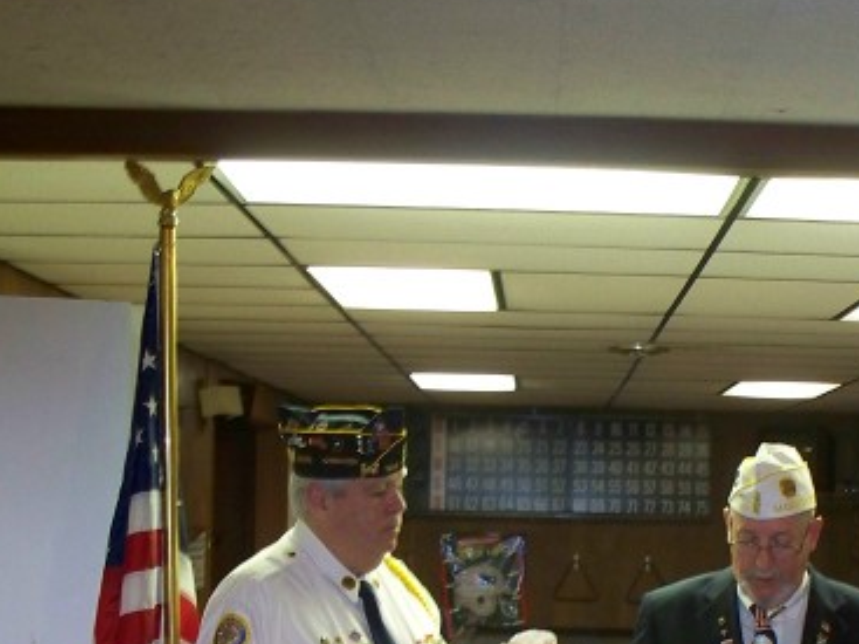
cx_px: 611
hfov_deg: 24.2
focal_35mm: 80
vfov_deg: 18.2
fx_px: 1985
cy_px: 569
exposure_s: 1/30
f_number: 2.8
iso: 200
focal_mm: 7.54
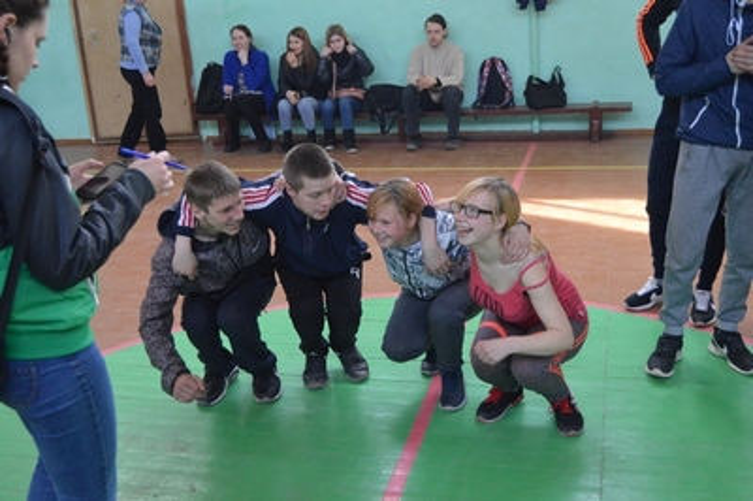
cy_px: 250
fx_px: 878
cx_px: 376
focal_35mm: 42
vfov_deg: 31.8
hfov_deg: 46.4
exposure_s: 1/500
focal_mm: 28
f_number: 4
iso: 2500
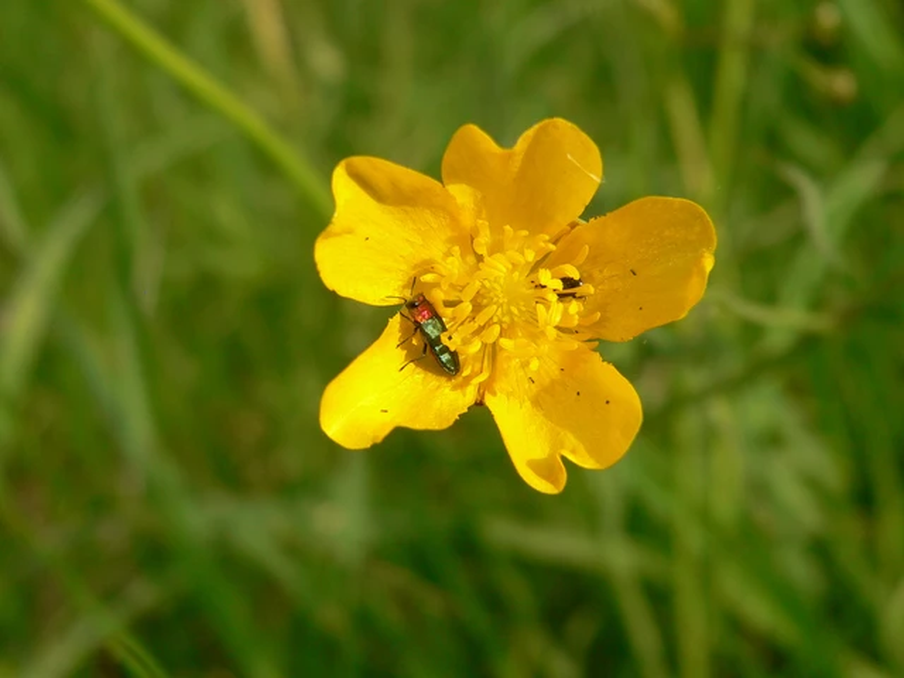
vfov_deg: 25.2
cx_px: 452
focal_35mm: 58
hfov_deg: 33.2
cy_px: 339
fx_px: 1515
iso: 100
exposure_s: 1/400
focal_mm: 9.6
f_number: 4
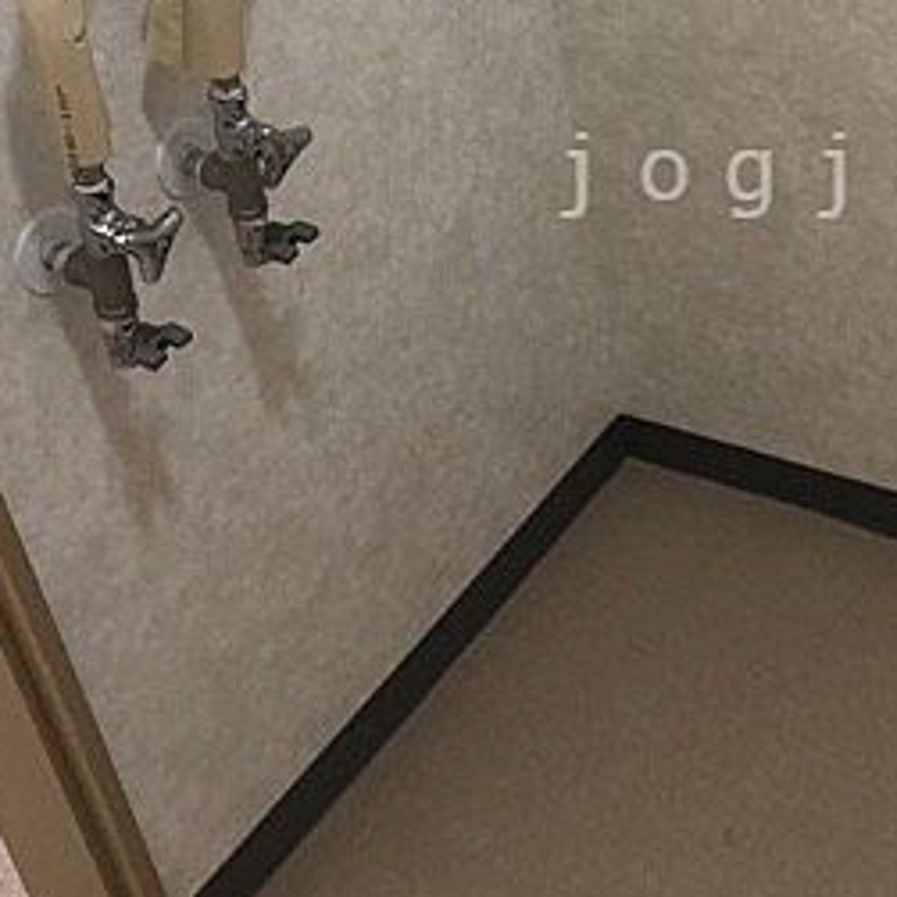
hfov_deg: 26.4
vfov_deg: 26.8
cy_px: 175
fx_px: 1847
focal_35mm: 63
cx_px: 804
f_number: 1.8
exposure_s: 1/25
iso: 32
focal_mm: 4
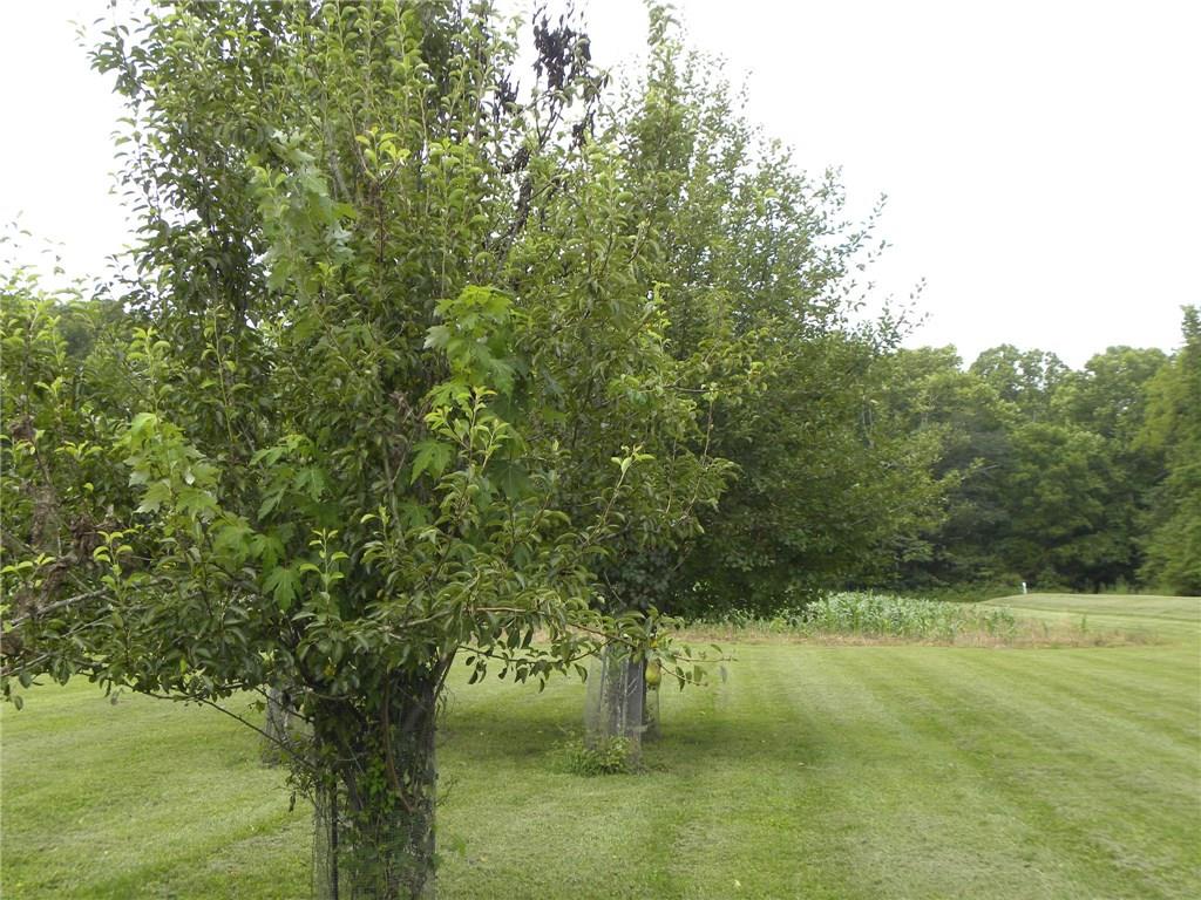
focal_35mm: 37
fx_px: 1284
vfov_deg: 38.7
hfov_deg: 50.1
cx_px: 600
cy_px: 450
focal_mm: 6.6
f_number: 4
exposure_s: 1/123
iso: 64
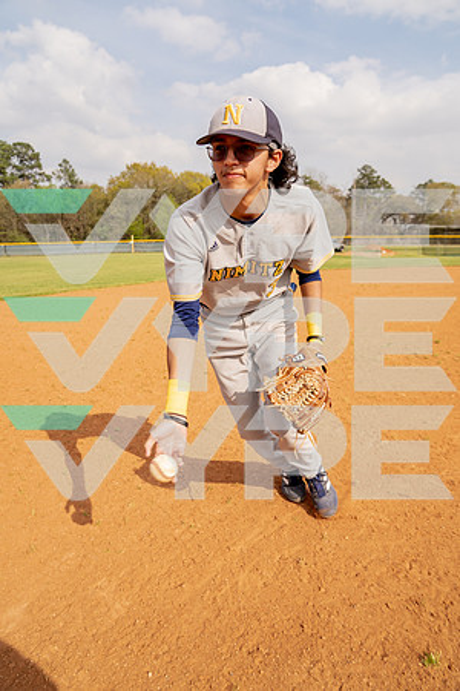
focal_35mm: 24
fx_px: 460
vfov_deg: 73.7
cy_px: 346
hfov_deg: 53.1
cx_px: 230
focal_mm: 24
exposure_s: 1/640
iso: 100
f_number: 4.5
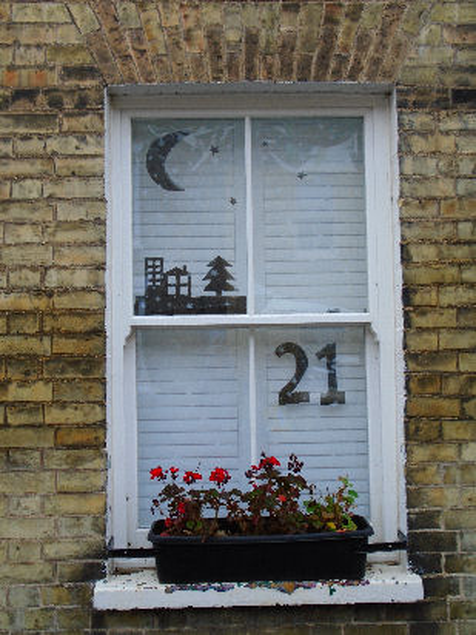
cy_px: 318
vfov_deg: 51.4
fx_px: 660
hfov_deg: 39.7
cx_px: 238
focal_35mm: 36
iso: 100
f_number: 3.8
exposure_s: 1/50
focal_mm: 6.4
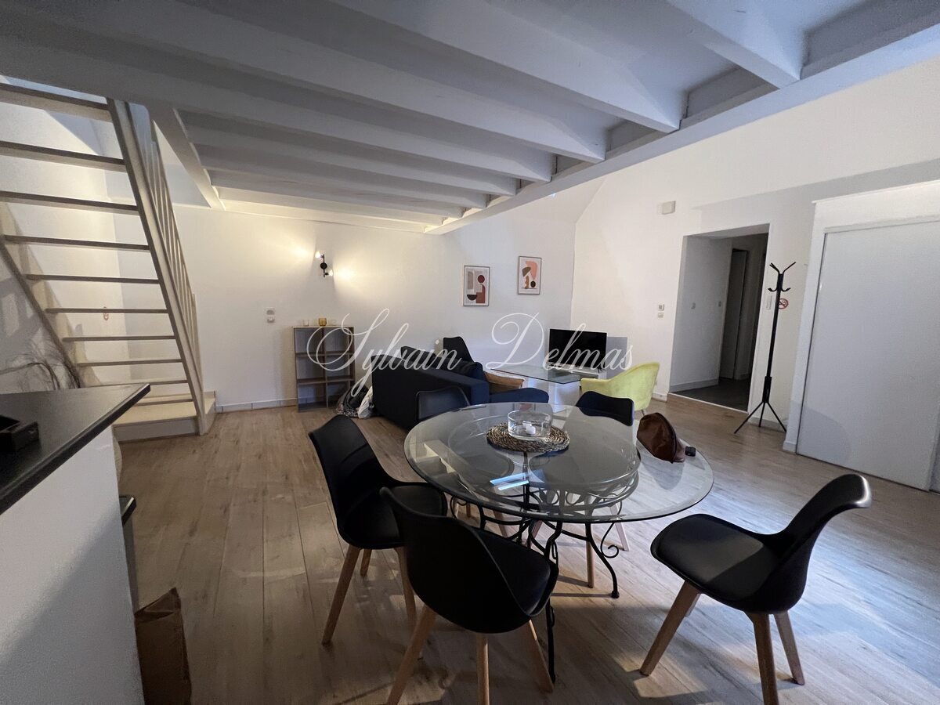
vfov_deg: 89.9
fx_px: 353
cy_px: 352
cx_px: 470
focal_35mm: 13
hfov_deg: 106.2
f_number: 1.8
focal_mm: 1.57
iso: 320
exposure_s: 1/50
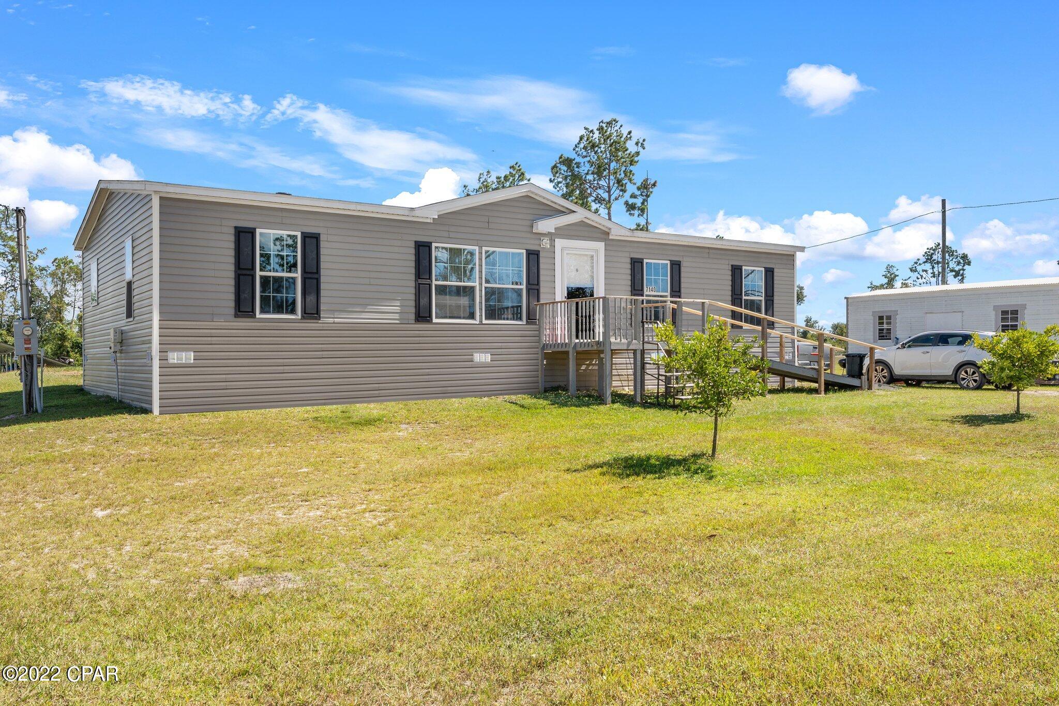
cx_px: 530
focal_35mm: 29
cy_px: 353
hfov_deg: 63.7
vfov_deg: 45.0
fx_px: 853
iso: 100
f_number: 10
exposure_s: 1/80
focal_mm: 19.4
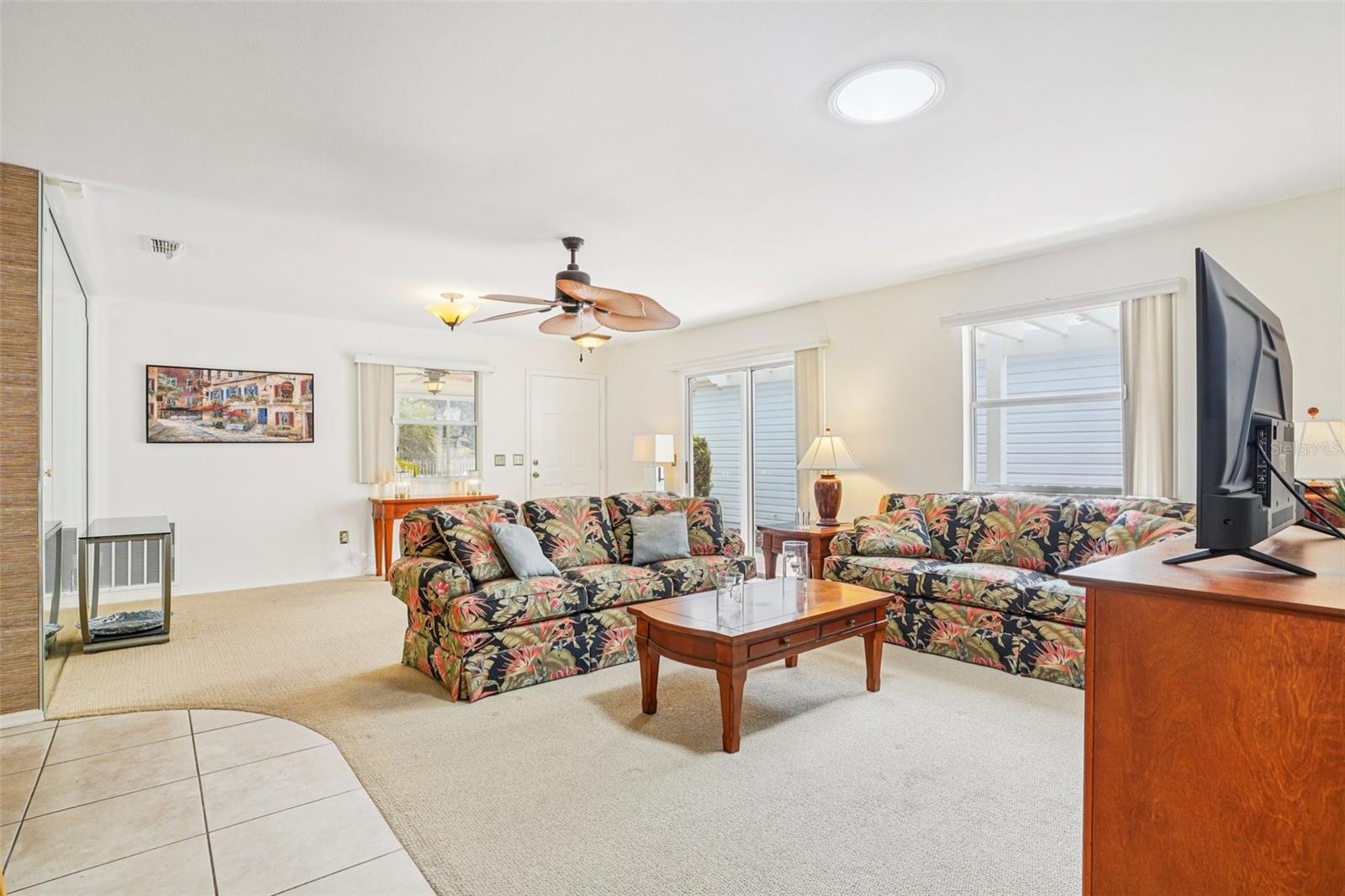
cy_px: 448
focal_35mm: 17
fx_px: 635
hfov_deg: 93.3
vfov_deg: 70.4
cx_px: 672
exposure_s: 1/30
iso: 250
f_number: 9
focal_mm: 17
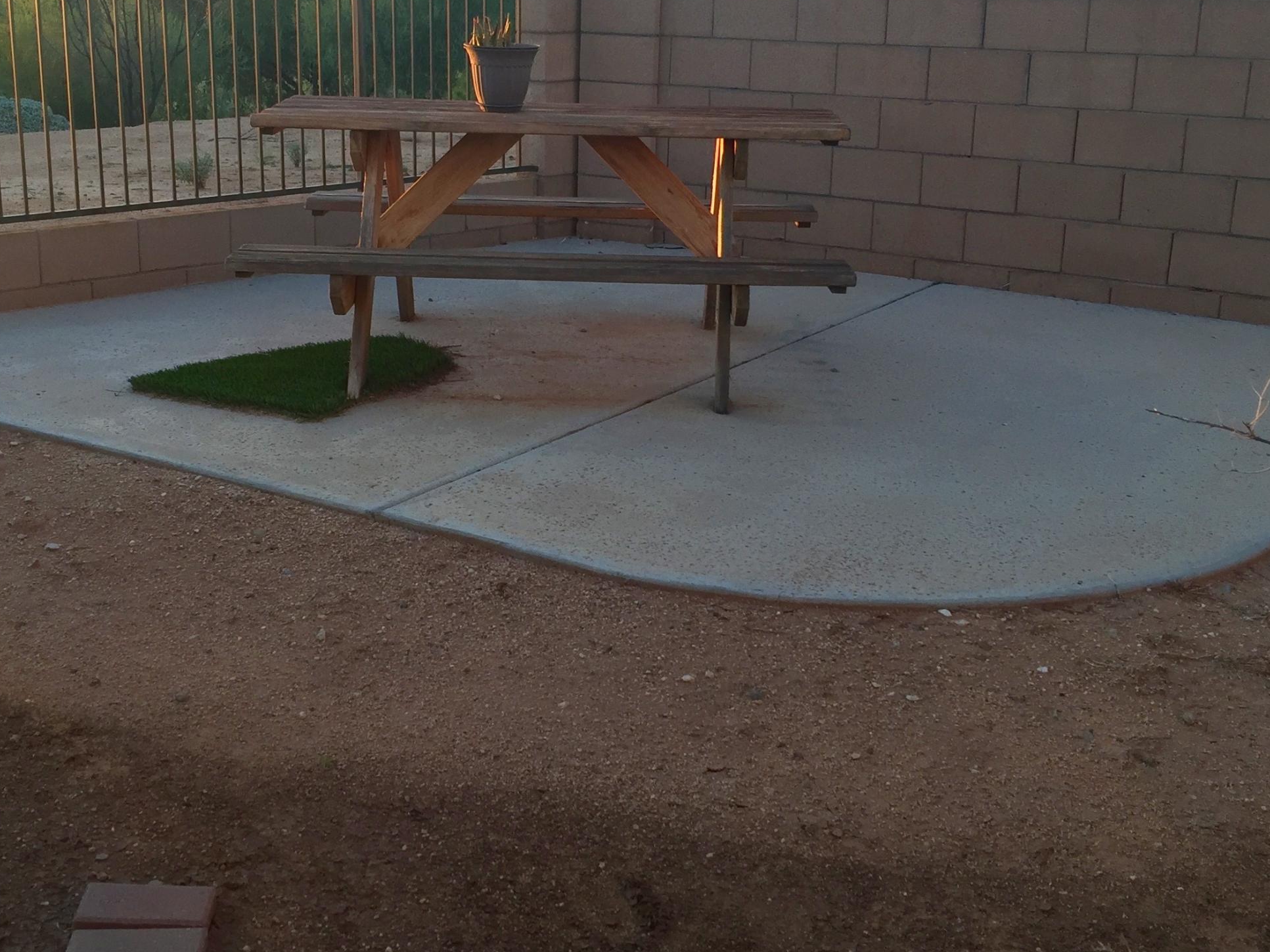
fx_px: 1651
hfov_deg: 41.9
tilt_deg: -15.5
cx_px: 534
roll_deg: -2.0
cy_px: 404
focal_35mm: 45
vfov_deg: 32.1
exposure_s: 1/120
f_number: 2.2
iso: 32
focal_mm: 4.15
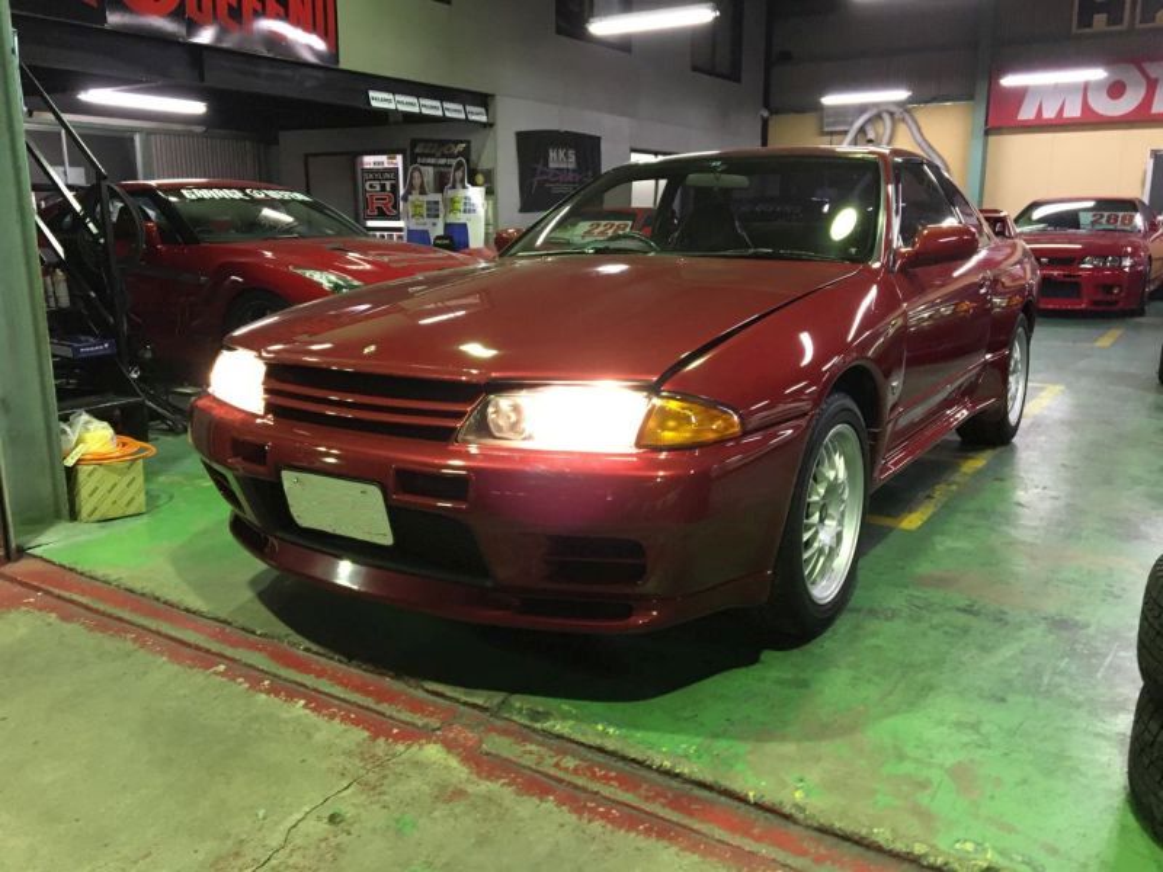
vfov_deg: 48.2
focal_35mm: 29
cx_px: 582
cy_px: 436
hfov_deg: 61.7
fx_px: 974
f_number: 2.2
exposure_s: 1/30
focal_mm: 4.15
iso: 200
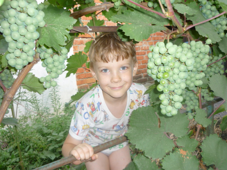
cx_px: 114
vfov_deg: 42.9
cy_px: 85
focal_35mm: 33
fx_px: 216
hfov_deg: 55.4
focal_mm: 5.5
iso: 100
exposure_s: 1/30
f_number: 2.8
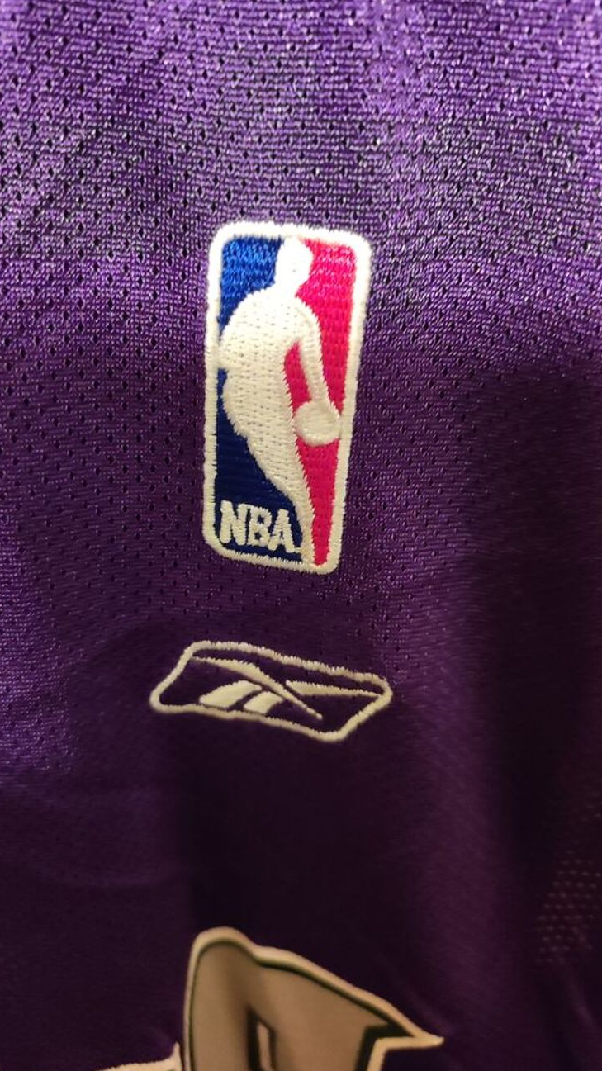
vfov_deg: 67.9
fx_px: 795
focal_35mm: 28
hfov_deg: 41.4
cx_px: 271
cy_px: 531
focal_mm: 4.7
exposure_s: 1/17
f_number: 1.79
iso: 1930
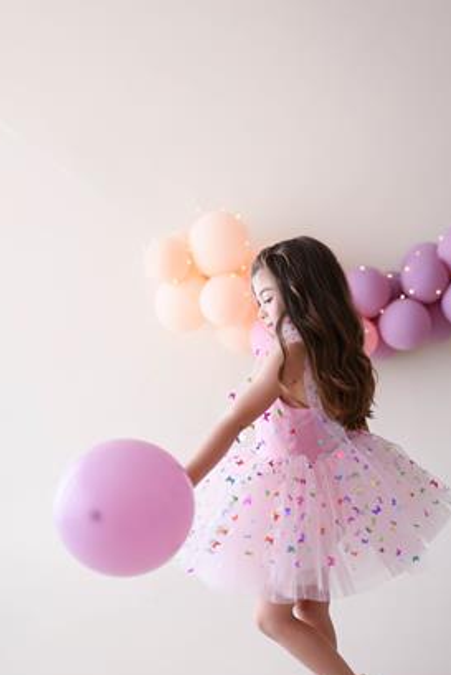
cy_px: 417
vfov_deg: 39.4
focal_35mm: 50
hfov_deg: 26.9
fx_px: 939
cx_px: 296
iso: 200
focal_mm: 35
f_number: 1.8
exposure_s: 1/320
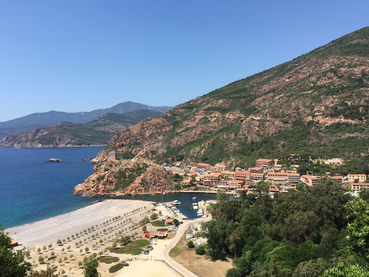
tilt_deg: -1.4
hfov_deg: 60.0
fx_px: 320
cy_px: 140
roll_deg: +0.0
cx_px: 187
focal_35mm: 30
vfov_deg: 46.8
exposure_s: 1/1647
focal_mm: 4.15
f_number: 2.2
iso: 32
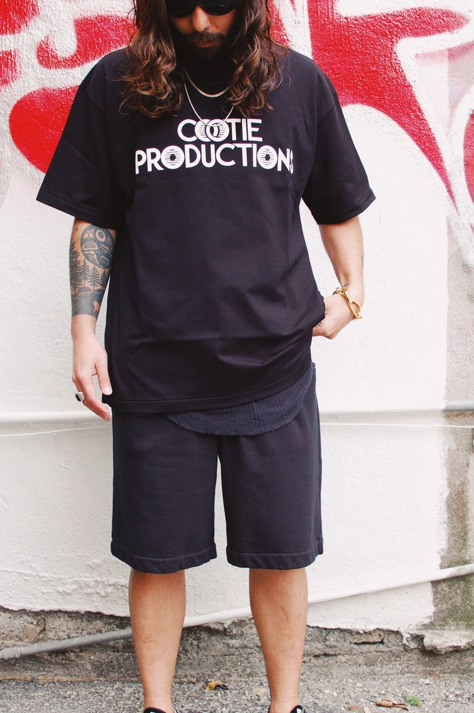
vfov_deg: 37.9
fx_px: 1039
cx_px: 237
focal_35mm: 52
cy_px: 356
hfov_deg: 25.7
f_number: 5.6
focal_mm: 35
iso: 800
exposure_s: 1/100
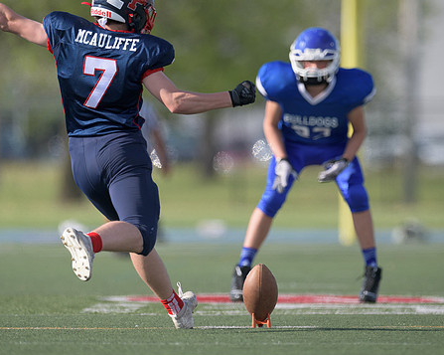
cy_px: 149
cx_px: 302
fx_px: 10821
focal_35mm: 824
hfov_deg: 2.4
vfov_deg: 1.9
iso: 250
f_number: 4
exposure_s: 1/2000
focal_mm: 500
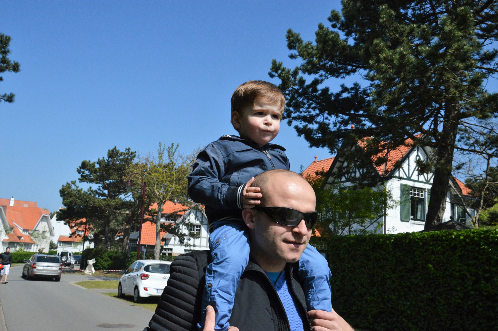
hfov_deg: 57.3
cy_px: 166
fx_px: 456
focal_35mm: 33
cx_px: 249
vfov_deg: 39.9
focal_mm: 22
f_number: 9
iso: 800
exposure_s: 1/3200
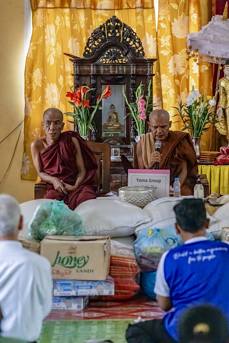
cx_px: 114
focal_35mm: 165
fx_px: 1574
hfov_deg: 8.3
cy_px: 172
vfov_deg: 12.5
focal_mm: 165
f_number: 4
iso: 25600
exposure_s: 1/3200
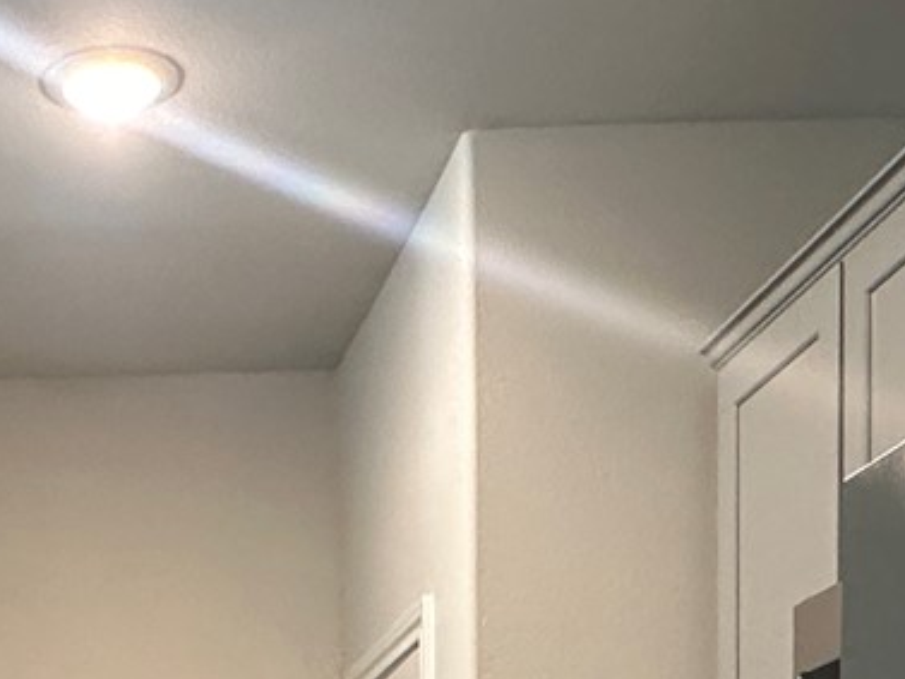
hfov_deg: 24.9
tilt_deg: -4.8
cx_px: 103
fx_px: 1988
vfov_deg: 16.3
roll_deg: +0.8
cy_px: 1221
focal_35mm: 76
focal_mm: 2.22
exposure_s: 1/60
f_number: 2.2
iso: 250
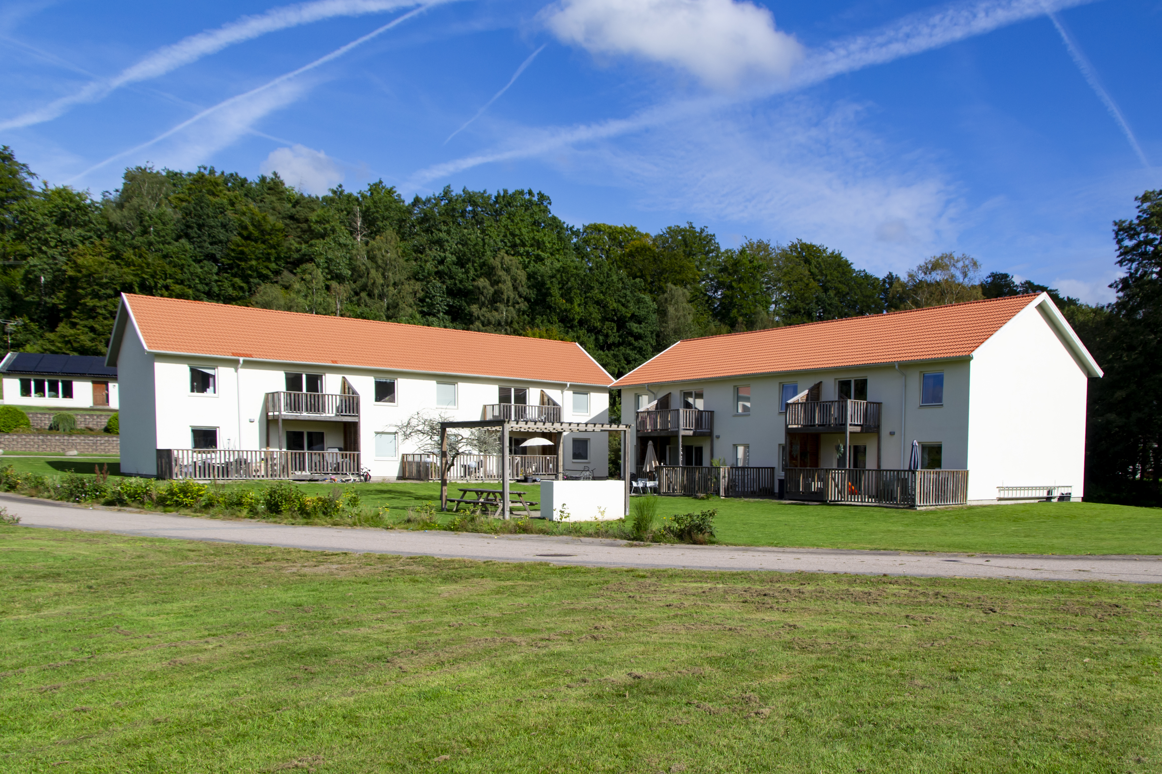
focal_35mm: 27
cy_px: 387
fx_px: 871
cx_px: 581
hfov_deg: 67.4
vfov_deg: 47.9
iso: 100
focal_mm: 18
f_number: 9
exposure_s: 1/320
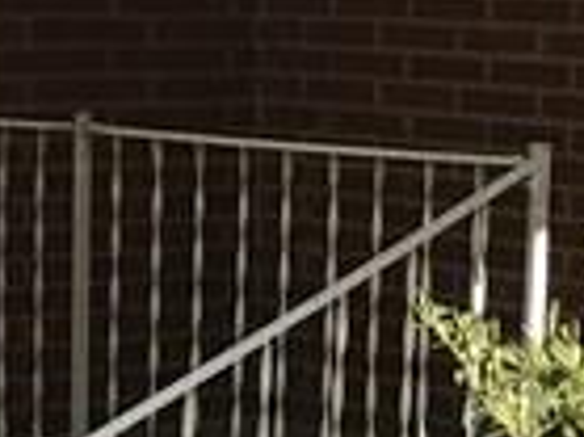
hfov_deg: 9.2
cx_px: 1013
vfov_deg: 7.1
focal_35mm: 207
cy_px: 50
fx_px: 3489
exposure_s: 1/818
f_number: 1.8
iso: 20
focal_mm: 3.99
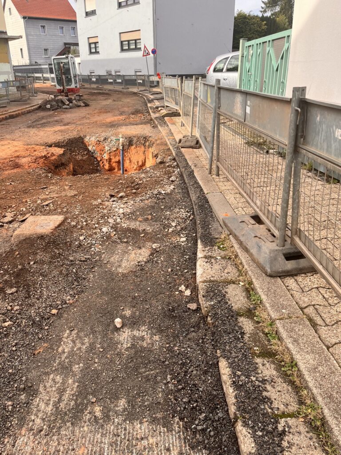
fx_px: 341
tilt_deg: -23.3
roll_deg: +2.2
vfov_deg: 67.3
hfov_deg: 53.1
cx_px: 170
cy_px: 228
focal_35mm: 26
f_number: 1.6
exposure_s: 1/845
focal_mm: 5.1
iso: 50
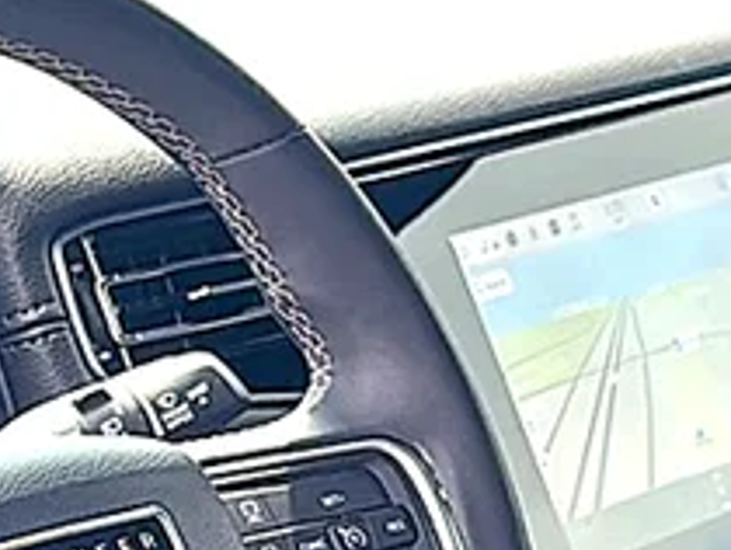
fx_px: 2748
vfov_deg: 11.1
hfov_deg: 15.1
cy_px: 722
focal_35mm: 130
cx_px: 251
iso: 100
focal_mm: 6.86
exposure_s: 1/519
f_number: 1.78
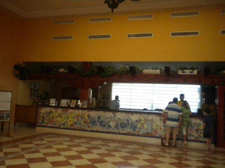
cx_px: 112
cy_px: 84
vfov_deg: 40.7
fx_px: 227
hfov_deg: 52.6
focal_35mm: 35
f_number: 3.1
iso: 400
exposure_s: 1/403
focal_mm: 6.3
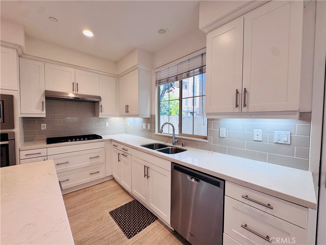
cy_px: 122
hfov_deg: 102.1
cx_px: 163
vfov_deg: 85.7
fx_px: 132
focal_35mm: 14
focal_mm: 2.22
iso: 100
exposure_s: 1/120
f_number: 2.2
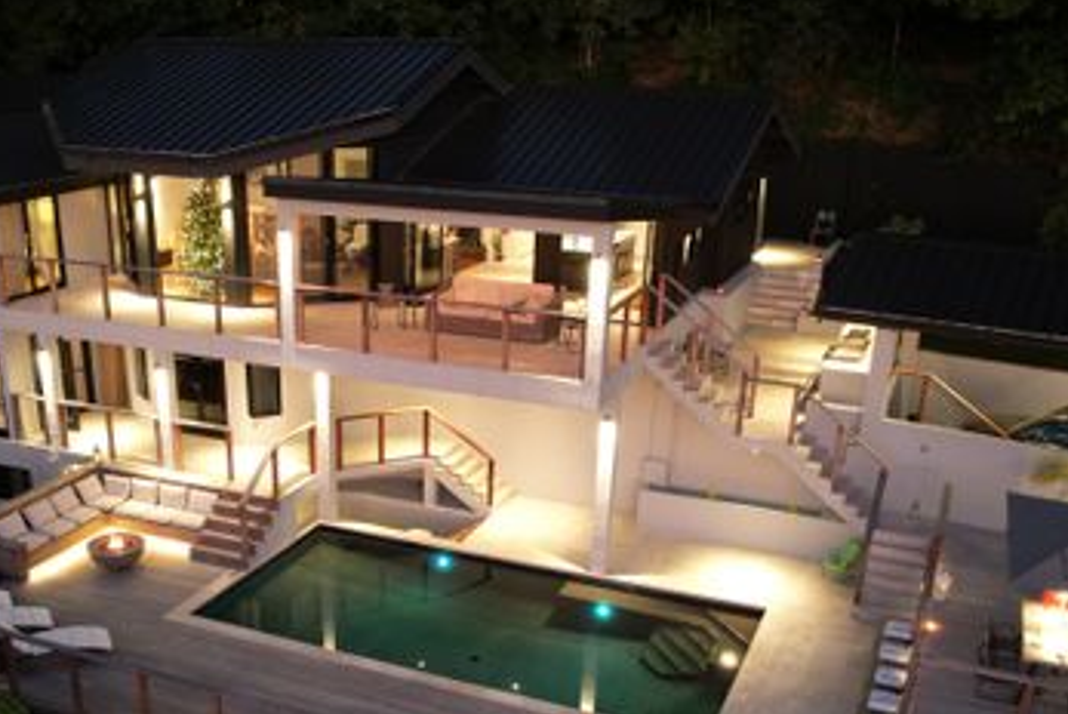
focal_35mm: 38
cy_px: 548
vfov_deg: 34.3
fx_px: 1128
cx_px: 440
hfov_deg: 50.4
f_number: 2.8
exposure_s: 1/8
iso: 680
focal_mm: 8.38
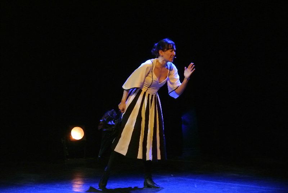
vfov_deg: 12.8
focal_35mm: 107
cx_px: 144
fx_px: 857
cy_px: 96
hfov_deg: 19.1
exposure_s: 1/80
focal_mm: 39.8
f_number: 4.5
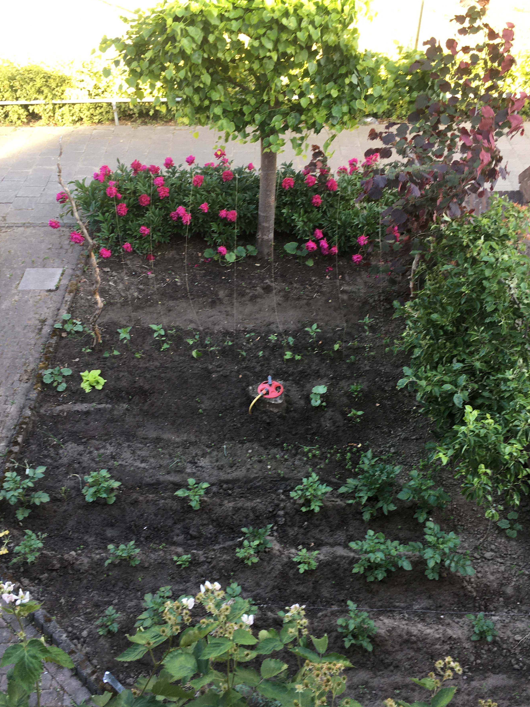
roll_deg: +0.0
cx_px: 262
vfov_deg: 55.3
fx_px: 674
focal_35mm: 33
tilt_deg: -44.4
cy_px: 381
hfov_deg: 42.9
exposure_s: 1/50
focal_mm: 4.15
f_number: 2.2
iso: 32
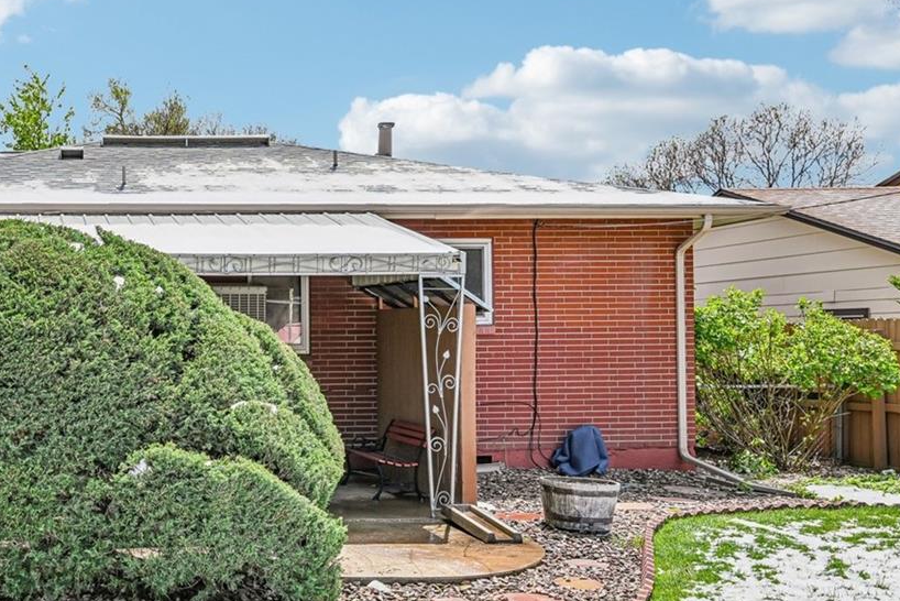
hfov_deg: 41.7
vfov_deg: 31.2
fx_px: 1075
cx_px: 84
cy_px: 330
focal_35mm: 43
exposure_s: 1/30
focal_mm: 22
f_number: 11
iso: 64
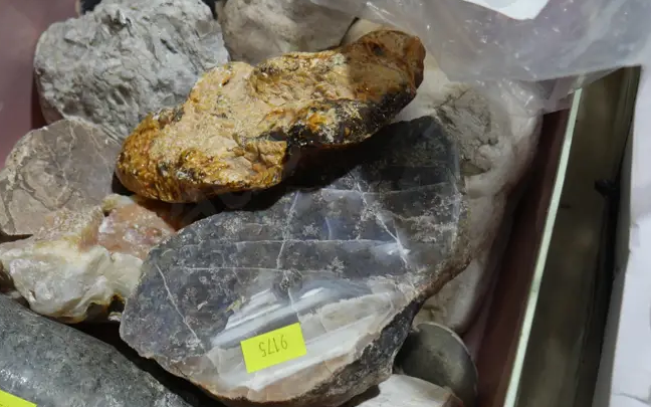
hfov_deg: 35.5
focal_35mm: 57
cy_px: 176
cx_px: 242
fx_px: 1011
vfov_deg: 22.7
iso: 200
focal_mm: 17
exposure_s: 1/80
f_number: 4
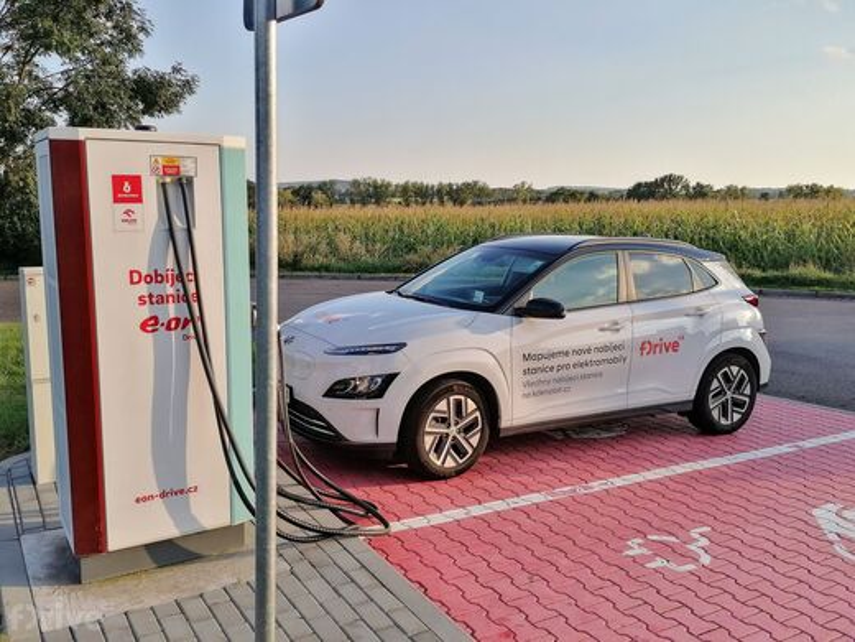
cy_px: 321
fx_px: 815
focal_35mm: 33
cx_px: 428
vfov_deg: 42.9
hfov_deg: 55.4
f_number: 1.8
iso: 50
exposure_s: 1/657
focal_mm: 5.3
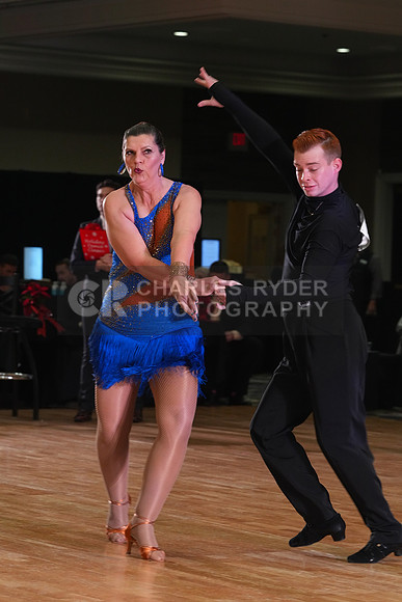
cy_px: 301
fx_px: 2226
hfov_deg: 10.3
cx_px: 201
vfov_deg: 15.4
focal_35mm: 133
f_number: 5.6
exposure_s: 1/200
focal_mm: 133
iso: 3200
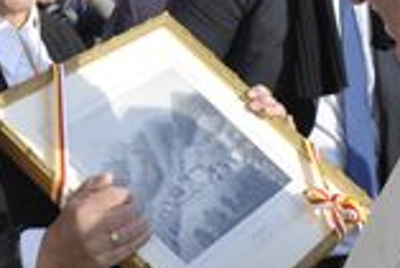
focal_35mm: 114
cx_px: -13
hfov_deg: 17.5
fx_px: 1268
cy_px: 6
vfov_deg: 11.9
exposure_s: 1/320
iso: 200
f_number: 8
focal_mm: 35
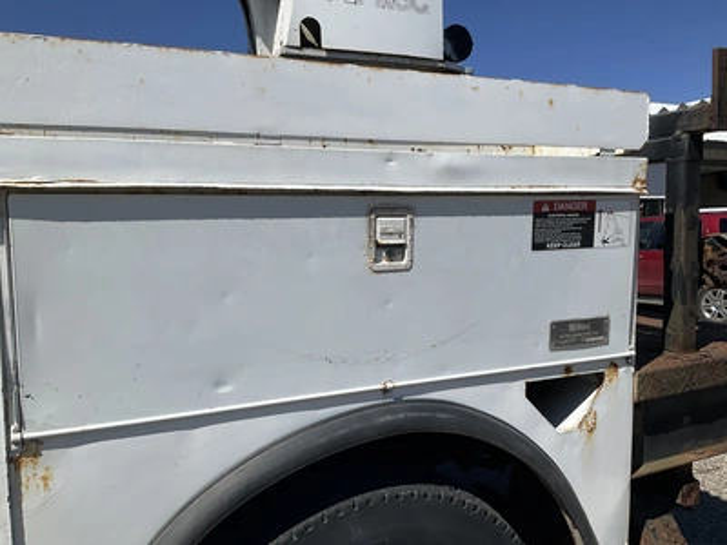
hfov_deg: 61.7
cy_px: 272
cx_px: 364
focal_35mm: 29
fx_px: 609
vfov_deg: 48.2
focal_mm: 3
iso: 25
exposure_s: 1/3322
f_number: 1.8
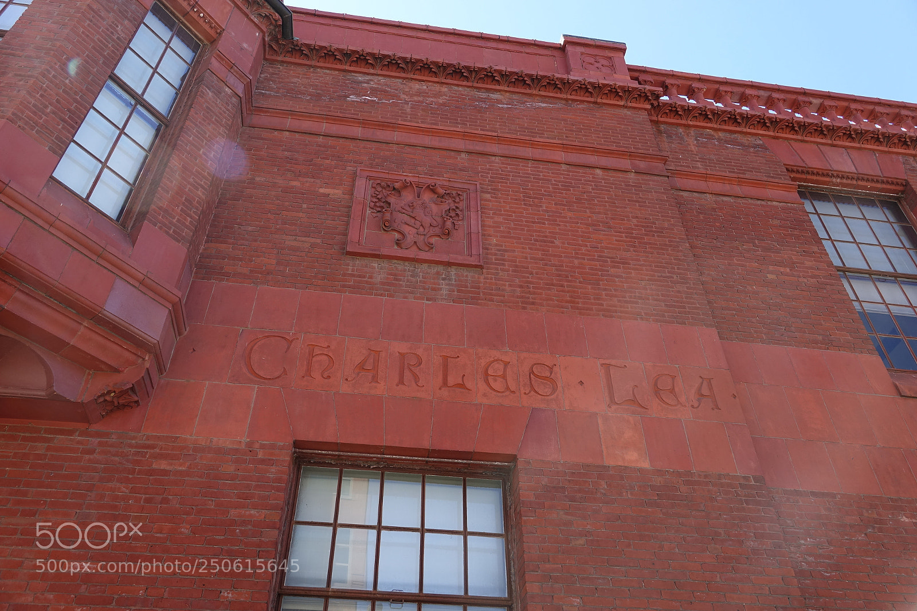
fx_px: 713
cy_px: 306
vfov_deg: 46.4
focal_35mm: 28
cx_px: 458
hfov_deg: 65.5
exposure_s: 1/250
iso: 100
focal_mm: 10.18
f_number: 3.2
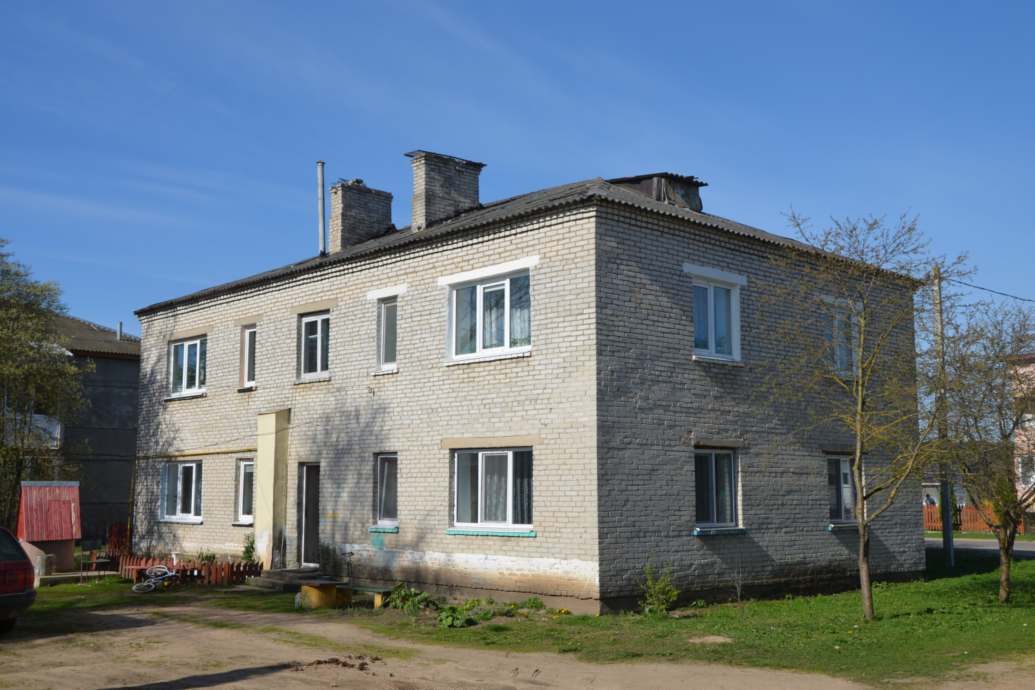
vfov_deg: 36.9
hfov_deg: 53.1
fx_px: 1035
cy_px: 345
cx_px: 518
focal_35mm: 36
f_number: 9
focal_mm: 24
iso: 100
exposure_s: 1/320
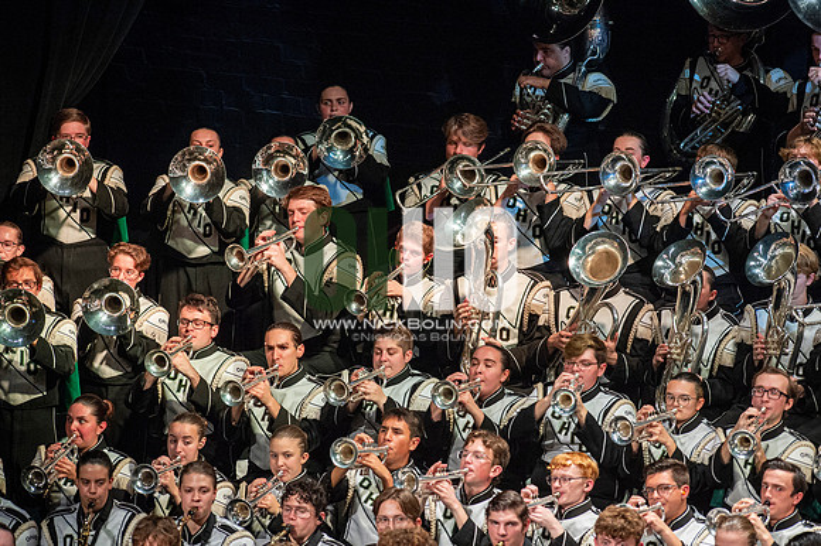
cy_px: 273
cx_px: 410
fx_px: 6838
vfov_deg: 4.6
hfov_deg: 6.9
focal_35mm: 300
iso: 5000
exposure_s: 1/400
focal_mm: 300
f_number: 5.6
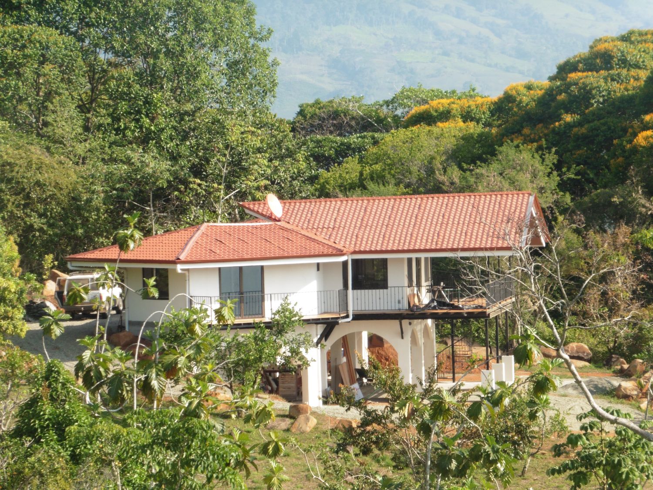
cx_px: 326
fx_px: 3528
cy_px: 245
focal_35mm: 187
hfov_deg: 10.6
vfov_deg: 7.9
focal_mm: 33.3
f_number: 6.3
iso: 100
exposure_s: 1/125
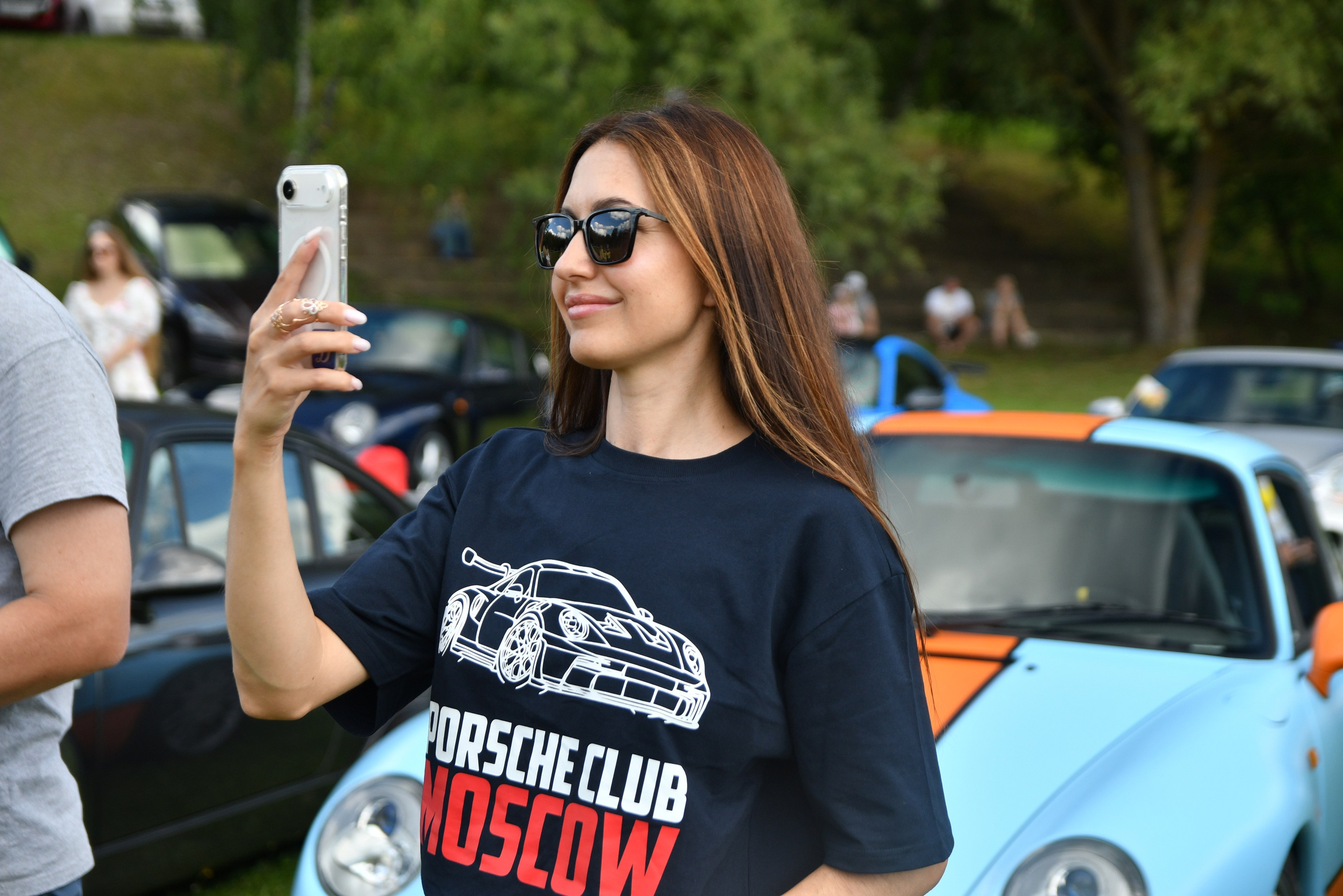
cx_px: 672
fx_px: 2798
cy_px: 448
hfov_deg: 27.0
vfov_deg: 18.2
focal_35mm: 75
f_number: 2.8
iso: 250
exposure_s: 1/500
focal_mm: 50
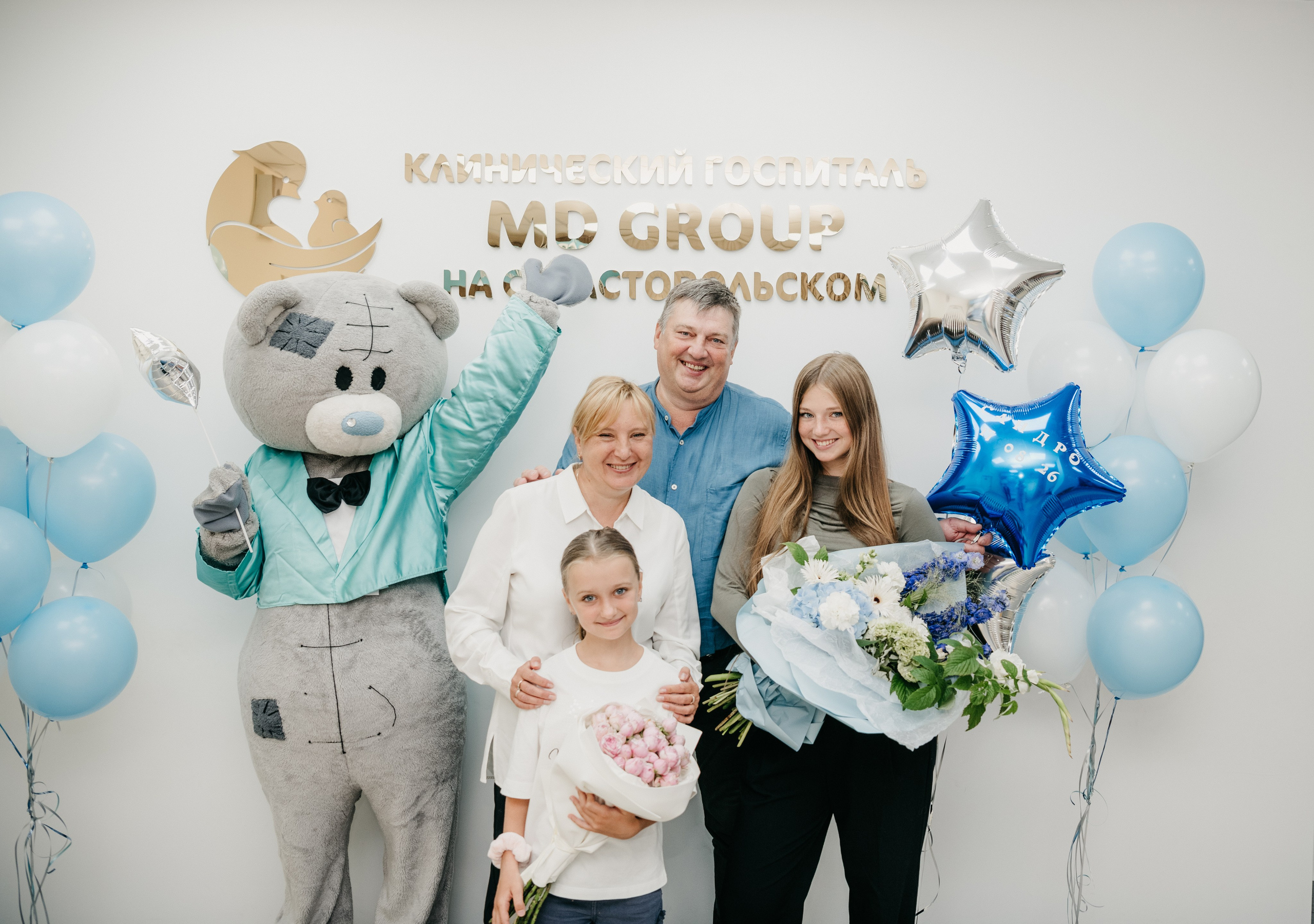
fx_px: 1246
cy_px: 426
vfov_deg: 40.7
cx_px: 748
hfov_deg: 55.4
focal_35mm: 34
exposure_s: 1/160
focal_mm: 30
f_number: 4
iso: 320
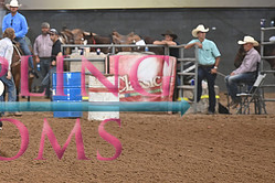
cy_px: 105
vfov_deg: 3.0
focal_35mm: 465
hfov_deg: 4.4
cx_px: -29
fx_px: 3552
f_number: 3.2
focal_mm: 200
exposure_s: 1/250
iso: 2500
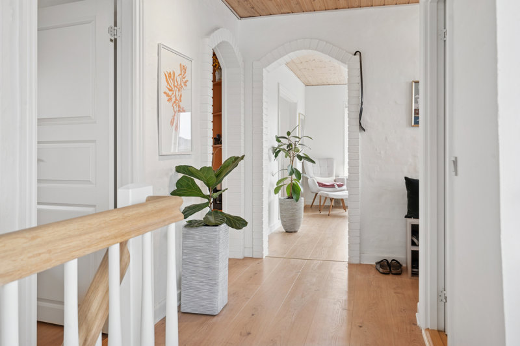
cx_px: 260
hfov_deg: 63.7
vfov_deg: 44.9
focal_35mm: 29
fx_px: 419
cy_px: 173
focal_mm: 29
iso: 800
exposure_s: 1/30
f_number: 8
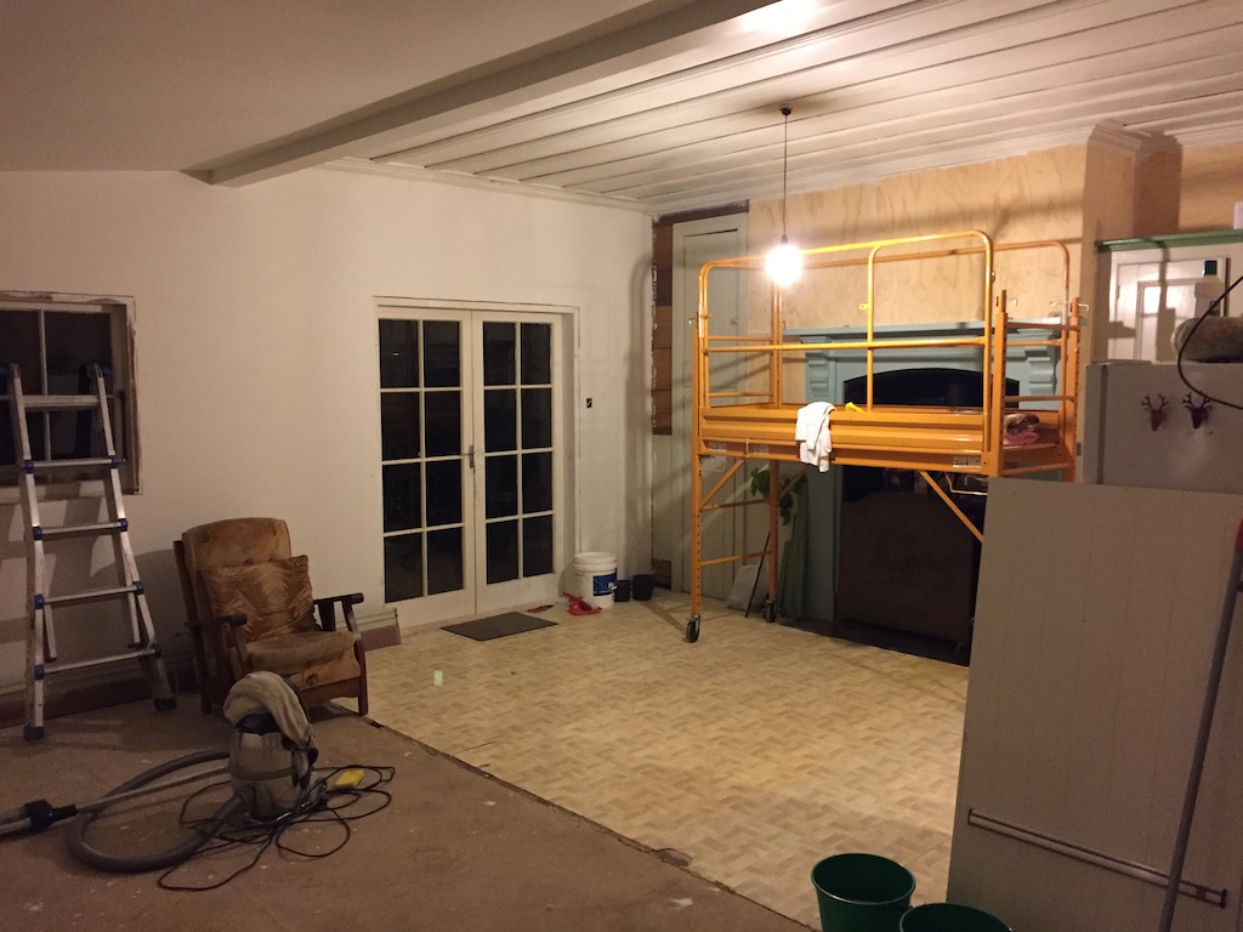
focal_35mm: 29
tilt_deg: -5.3
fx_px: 1041
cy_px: 466
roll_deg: +0.0
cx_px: 622
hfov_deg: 61.7
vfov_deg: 48.2
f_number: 2.2
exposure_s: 1/17
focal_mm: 4.15
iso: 250
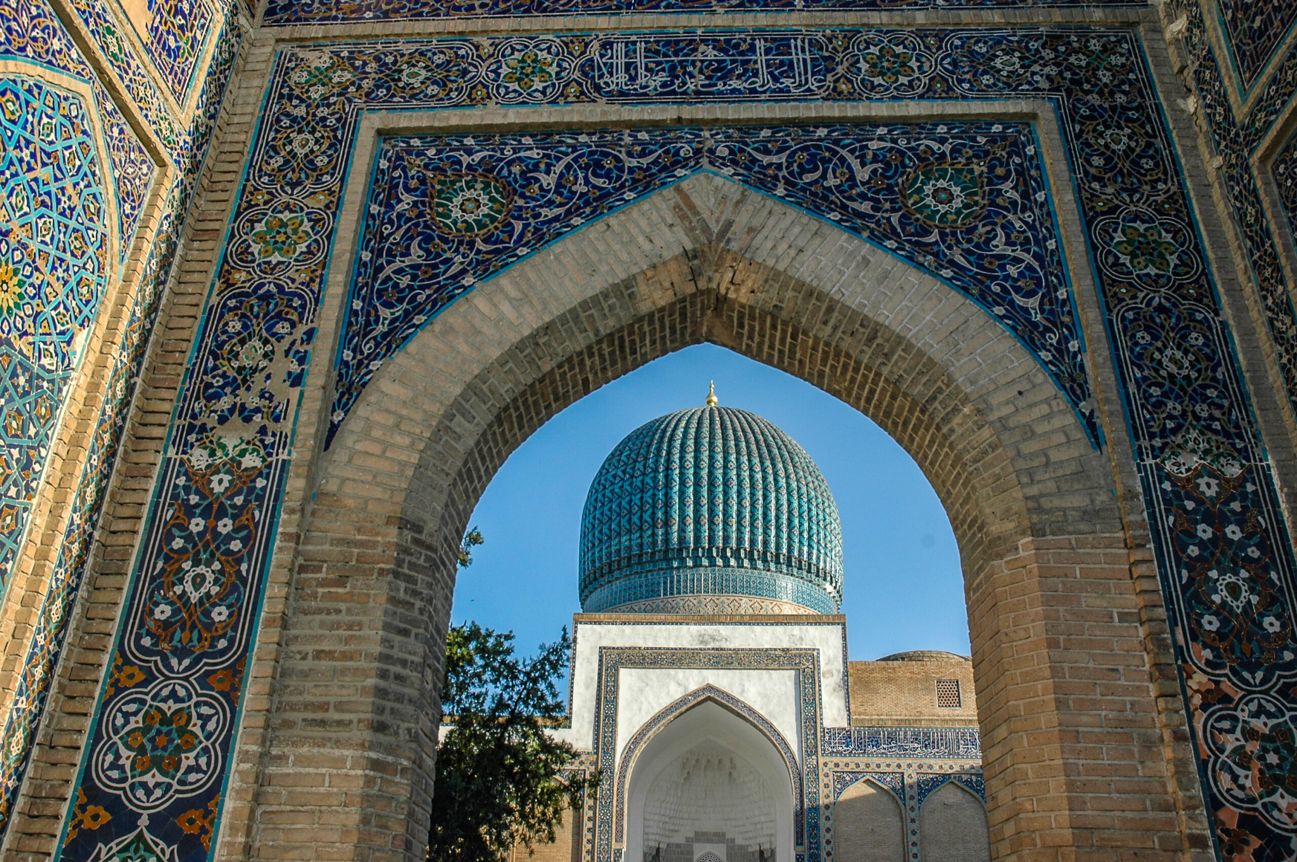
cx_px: 648
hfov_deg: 67.4
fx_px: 972
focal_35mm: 27
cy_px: 431
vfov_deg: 47.8
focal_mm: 18
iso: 250
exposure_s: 1/250
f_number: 3.5
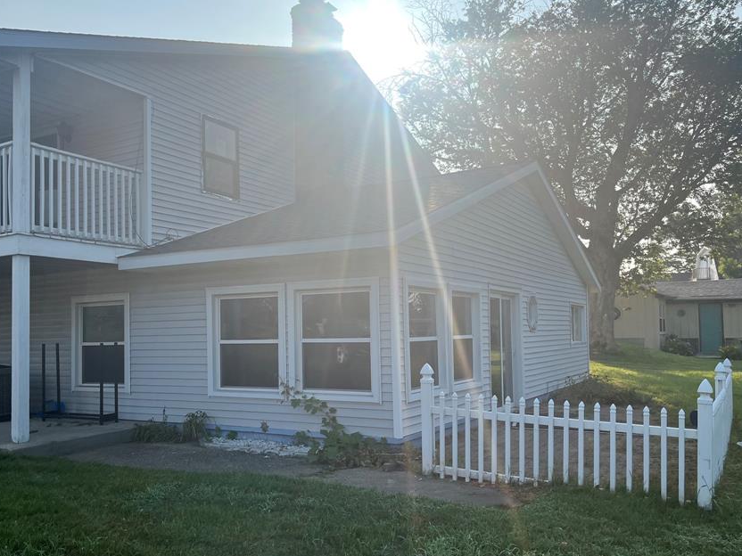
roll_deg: +1.2
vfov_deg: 44.1
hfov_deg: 56.6
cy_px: 298
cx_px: 315
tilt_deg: +3.6
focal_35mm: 32
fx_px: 686
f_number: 1.6
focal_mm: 5.1
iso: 50
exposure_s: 1/3521
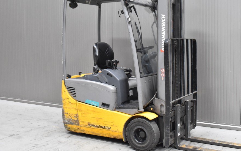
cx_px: 138
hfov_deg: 43.4
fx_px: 302
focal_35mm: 46
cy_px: 57
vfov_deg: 27.9
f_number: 5.6
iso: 1600
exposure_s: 1/20
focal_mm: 22
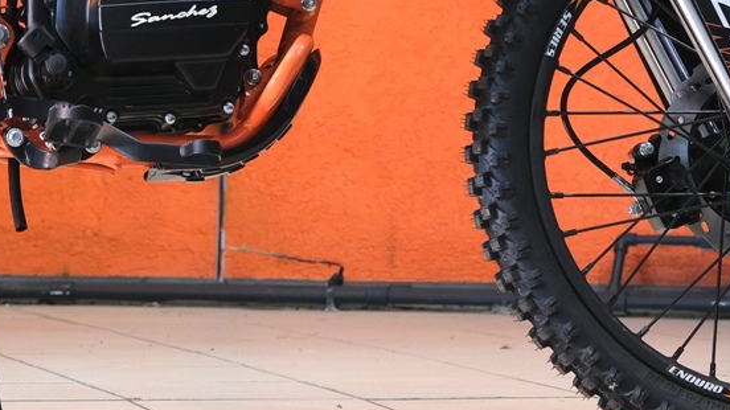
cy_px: -142
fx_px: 3173
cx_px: 152
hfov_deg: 13.1
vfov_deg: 7.3
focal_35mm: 164
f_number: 4
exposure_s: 1/100
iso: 1250
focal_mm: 35.8
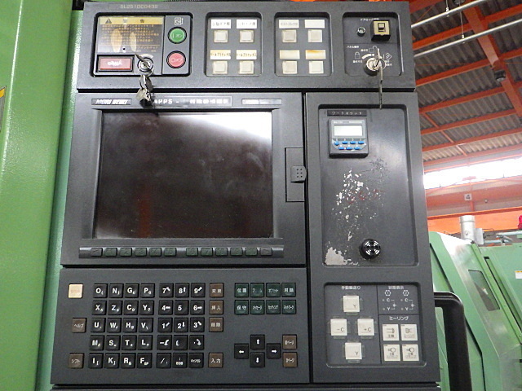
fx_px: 422
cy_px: 196
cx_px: 261
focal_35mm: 28
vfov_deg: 49.7
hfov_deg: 63.4
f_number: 3.5
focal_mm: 5
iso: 400
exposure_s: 1/45
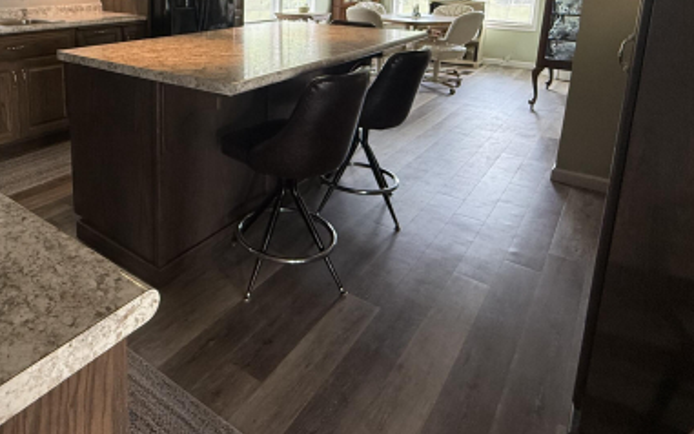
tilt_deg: -9.6
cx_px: 216
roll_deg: -0.7
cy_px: 62
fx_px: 492
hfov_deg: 67.9
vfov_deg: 44.3
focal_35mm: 26
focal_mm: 2.22
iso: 250
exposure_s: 1/101
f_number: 2.2
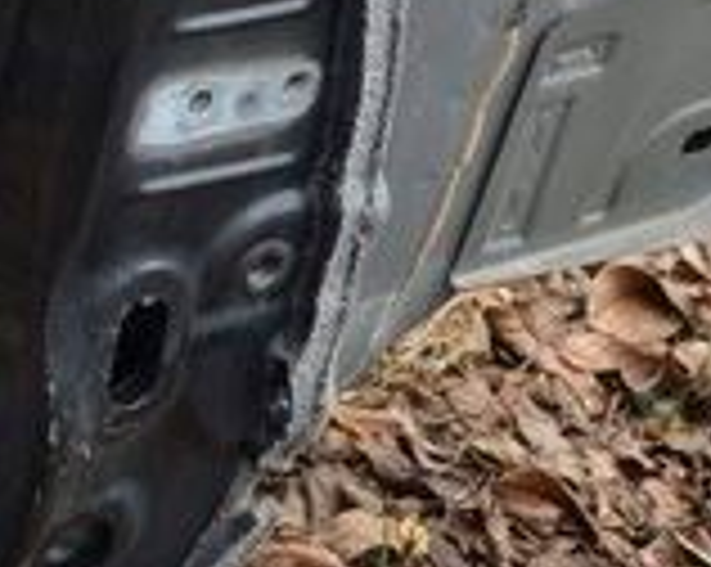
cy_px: -331
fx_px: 3447
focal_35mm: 164
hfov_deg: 10.9
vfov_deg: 9.1
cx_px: -652
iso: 400
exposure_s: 1/125
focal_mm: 18
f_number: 5.6
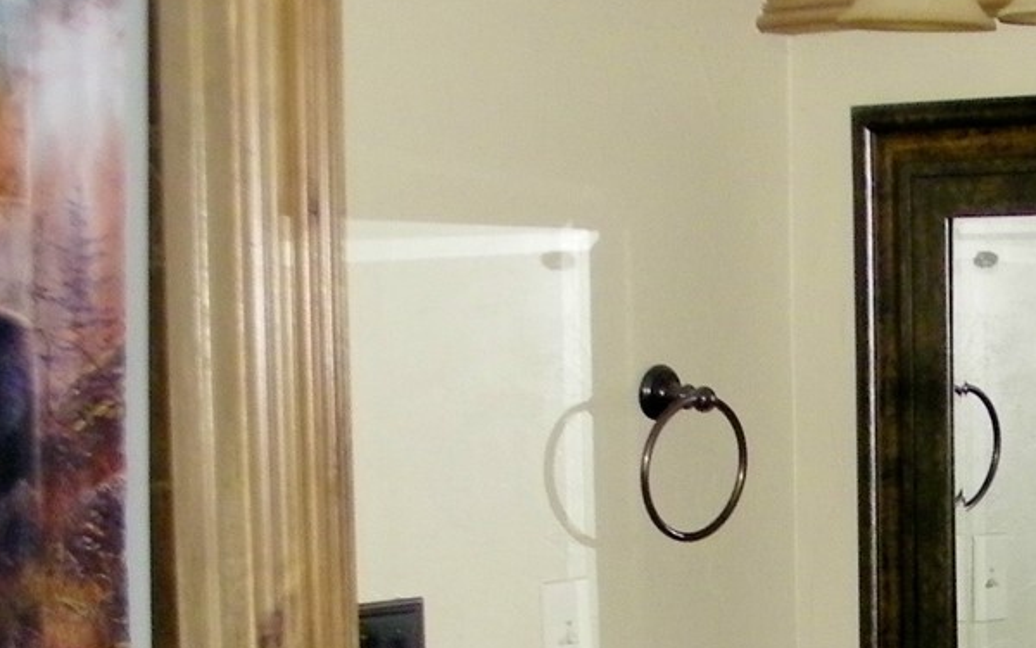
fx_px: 2682
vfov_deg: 13.5
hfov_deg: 20.2
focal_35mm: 95
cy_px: 714
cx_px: 1298
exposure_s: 1/30
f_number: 3.5
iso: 200
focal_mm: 5
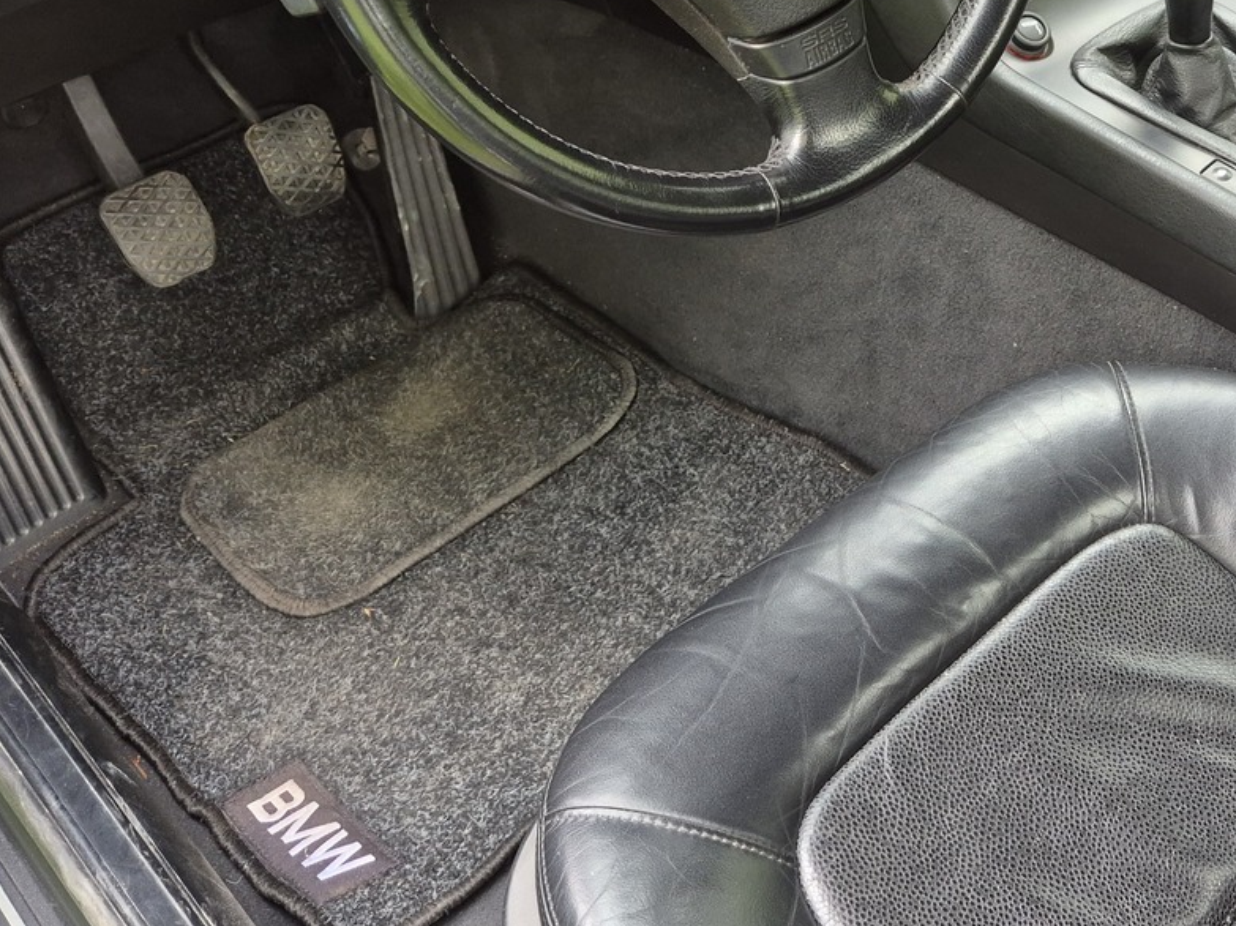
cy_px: 115
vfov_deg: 29.7
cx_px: 974
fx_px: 1678
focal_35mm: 47
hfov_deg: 39.0
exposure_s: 1/180
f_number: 1.8
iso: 160
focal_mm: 5.4
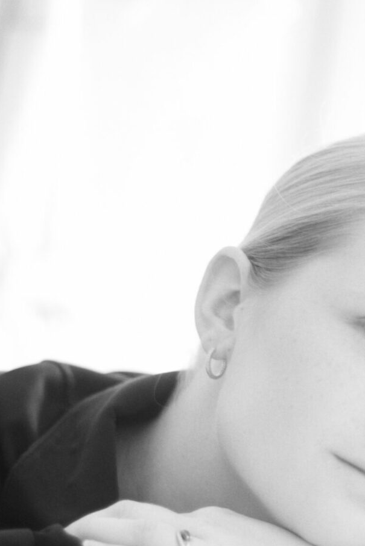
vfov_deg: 17.9
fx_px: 1716
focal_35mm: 113
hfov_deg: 12.0
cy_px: 448
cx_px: 356
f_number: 1.8
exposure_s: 1/125
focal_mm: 50
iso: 400
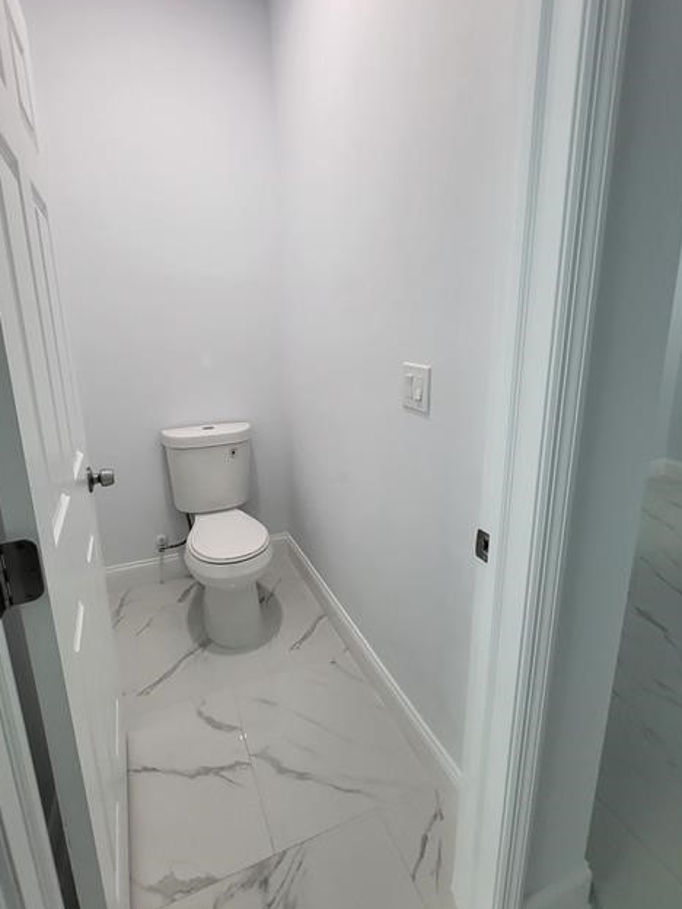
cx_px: 305
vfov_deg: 94.4
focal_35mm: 16
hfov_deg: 77.9
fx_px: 420
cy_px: 428
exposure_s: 1/60
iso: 100
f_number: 2.2
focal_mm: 1.74
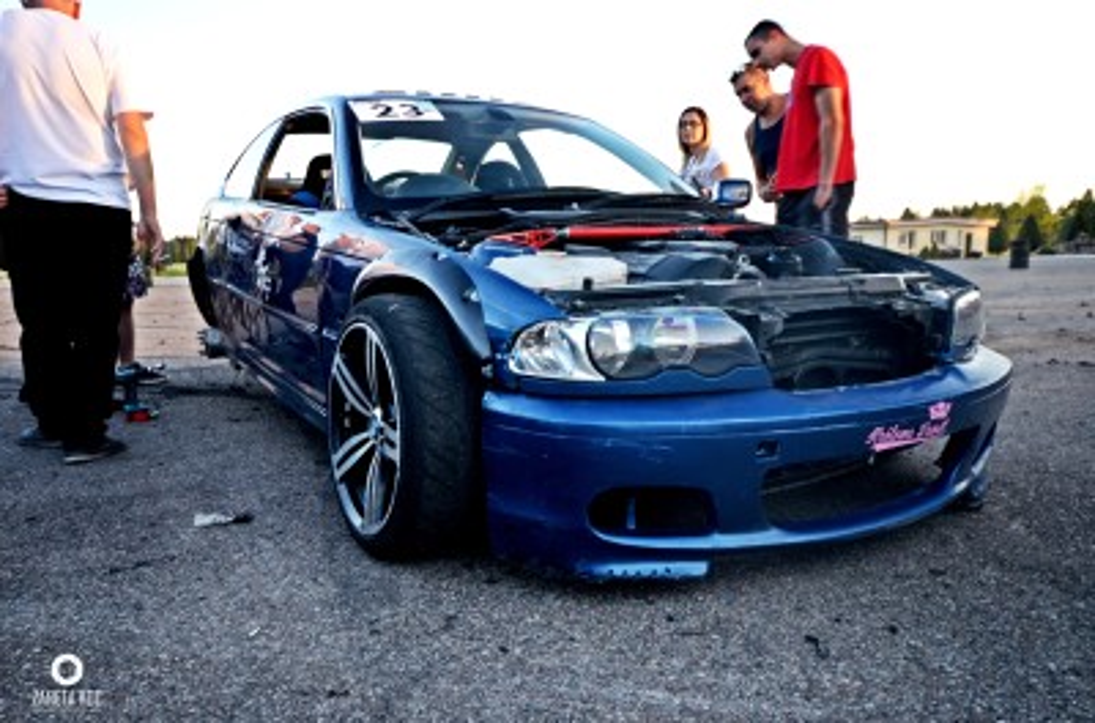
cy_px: 362
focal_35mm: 27
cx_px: 548
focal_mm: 18
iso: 320
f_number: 6.7
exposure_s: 1/30
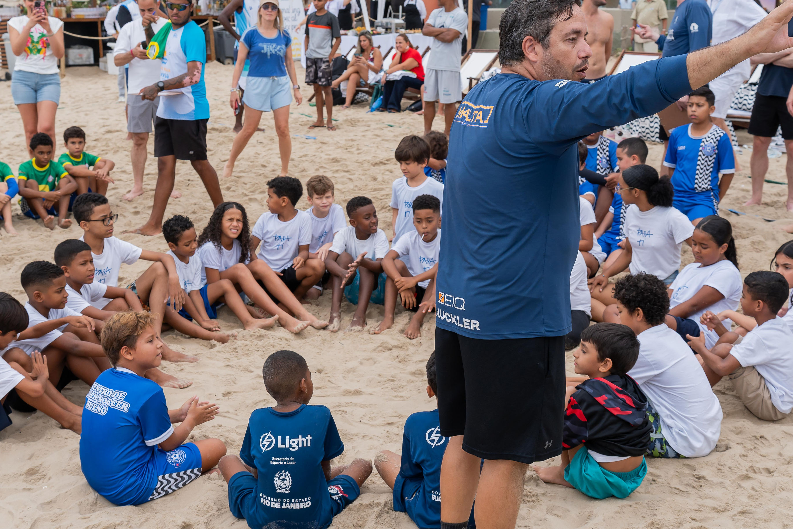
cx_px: 350
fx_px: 1035
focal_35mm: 47
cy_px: 244
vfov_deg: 28.6
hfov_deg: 41.9
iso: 200
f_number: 5.6
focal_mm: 35
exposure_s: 1/500
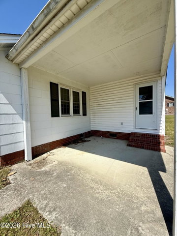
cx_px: 88
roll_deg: +1.2
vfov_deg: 102.1
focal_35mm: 14
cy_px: 118
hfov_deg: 85.7
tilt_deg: -1.8
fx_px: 95
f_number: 2.2
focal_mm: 2.22
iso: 50
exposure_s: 1/1961
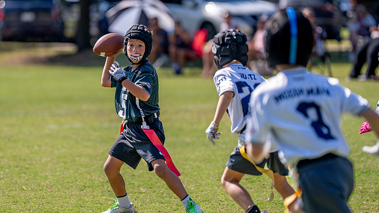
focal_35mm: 296
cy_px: 88
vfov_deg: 4.1
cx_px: 137
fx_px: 2974
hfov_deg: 7.3
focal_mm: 200
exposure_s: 1/2500
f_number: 2.8
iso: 200
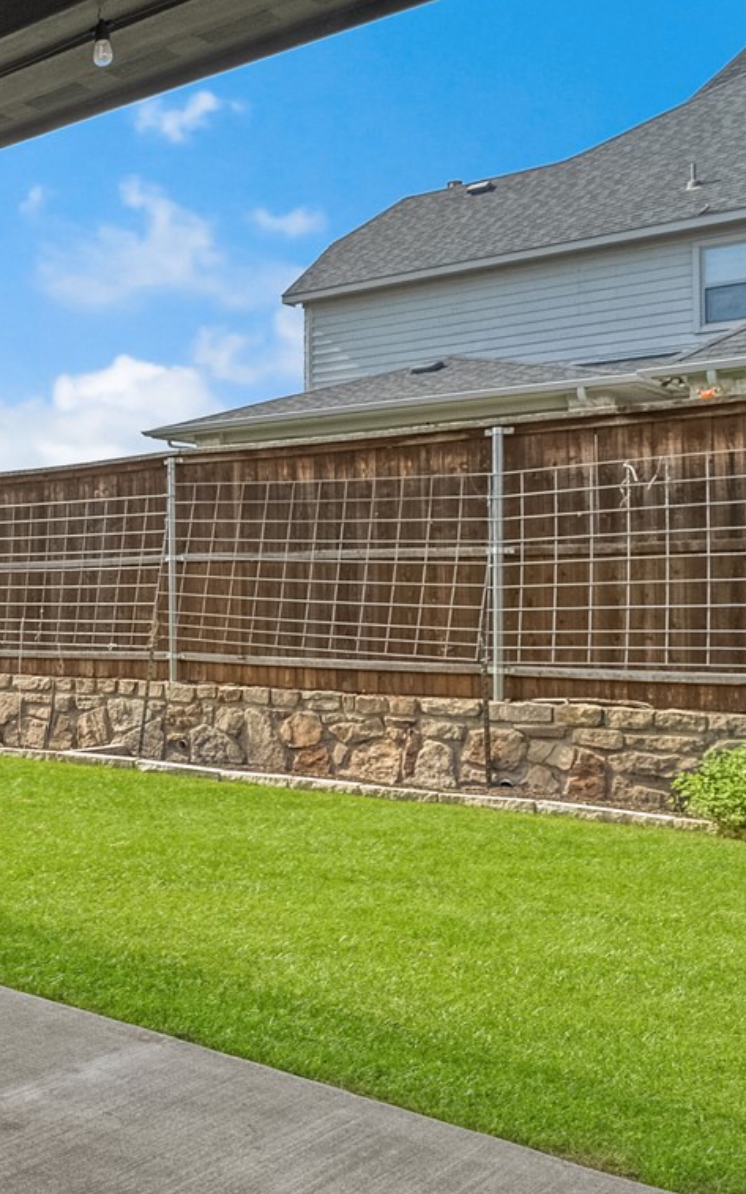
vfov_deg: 51.5
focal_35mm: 38
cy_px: 639
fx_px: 1236
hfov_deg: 26.6
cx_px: -298
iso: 500
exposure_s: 1/80
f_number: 9
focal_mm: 13
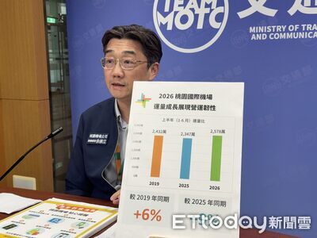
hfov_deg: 39.7
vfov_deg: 30.3
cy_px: 119
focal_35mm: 48
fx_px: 440
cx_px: 158
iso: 80
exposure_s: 1/120
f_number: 1.78
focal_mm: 6.76
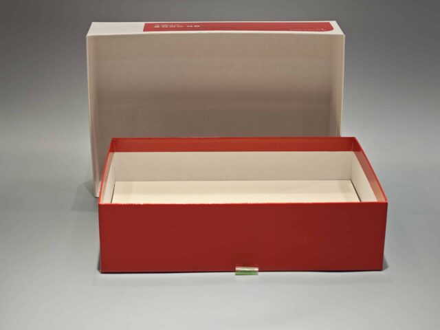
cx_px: 220
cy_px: 165
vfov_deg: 19.6
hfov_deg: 26.0
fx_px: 953
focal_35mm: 75
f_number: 2
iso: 160
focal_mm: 10.1
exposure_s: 1/100
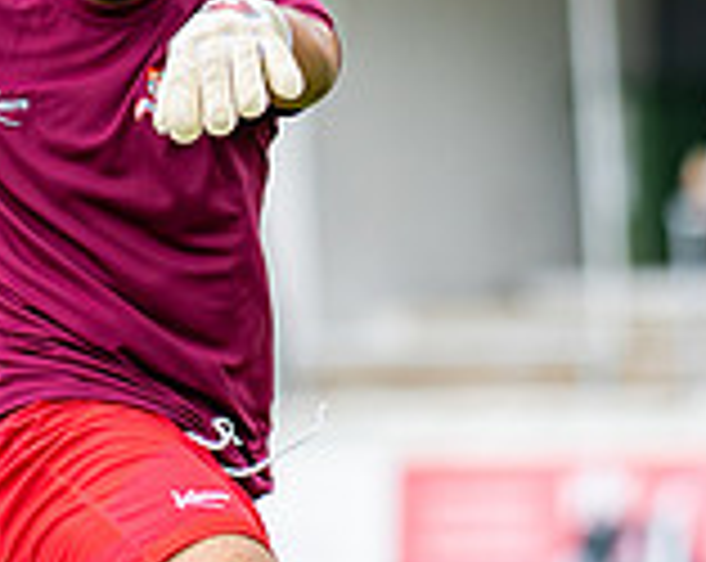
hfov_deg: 2.2
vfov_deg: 1.8
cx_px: 378
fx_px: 18082
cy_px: 433
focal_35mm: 867
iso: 160
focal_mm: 135
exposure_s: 1/1200
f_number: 1.8
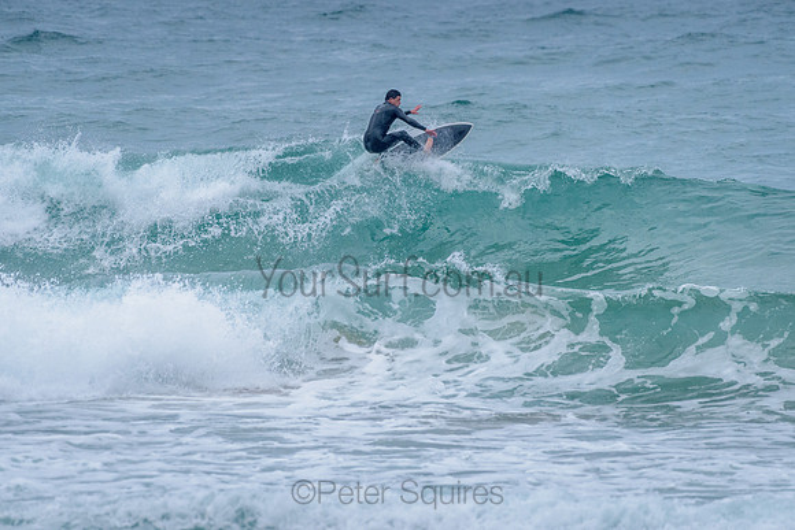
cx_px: 399
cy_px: 206
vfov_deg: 2.2
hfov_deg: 3.4
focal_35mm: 613
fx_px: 13535
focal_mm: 500
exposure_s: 1/2000
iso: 1800
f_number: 5.6
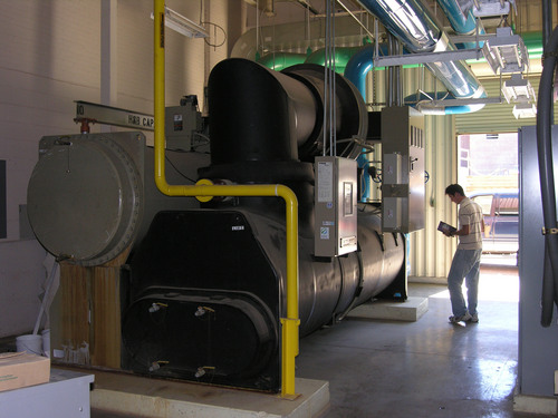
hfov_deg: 47.9
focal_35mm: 39
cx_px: 279
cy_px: 209
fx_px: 629
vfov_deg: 36.8
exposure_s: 1/60.1
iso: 104
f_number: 3.2
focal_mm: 10
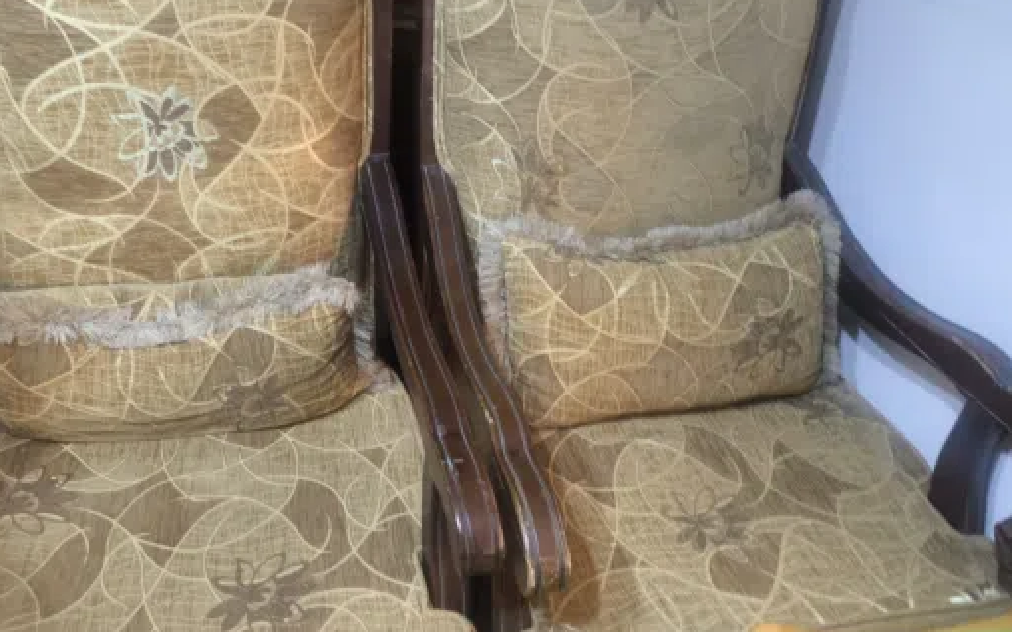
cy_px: 242
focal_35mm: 32
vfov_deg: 39.2
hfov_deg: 59.5
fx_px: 882
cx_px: 443
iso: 2500
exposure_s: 1/50
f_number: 1.9
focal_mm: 6.92
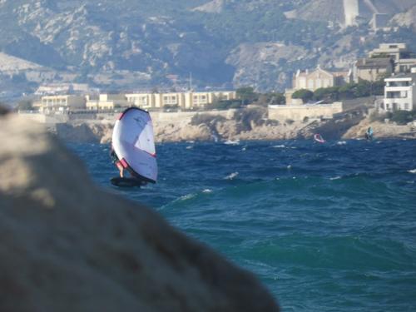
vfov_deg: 1.3
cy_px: 156
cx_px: 208
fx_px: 13604
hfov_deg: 1.8
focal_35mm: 1132
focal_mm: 202.9
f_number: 5.7
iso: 250
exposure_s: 1/1000
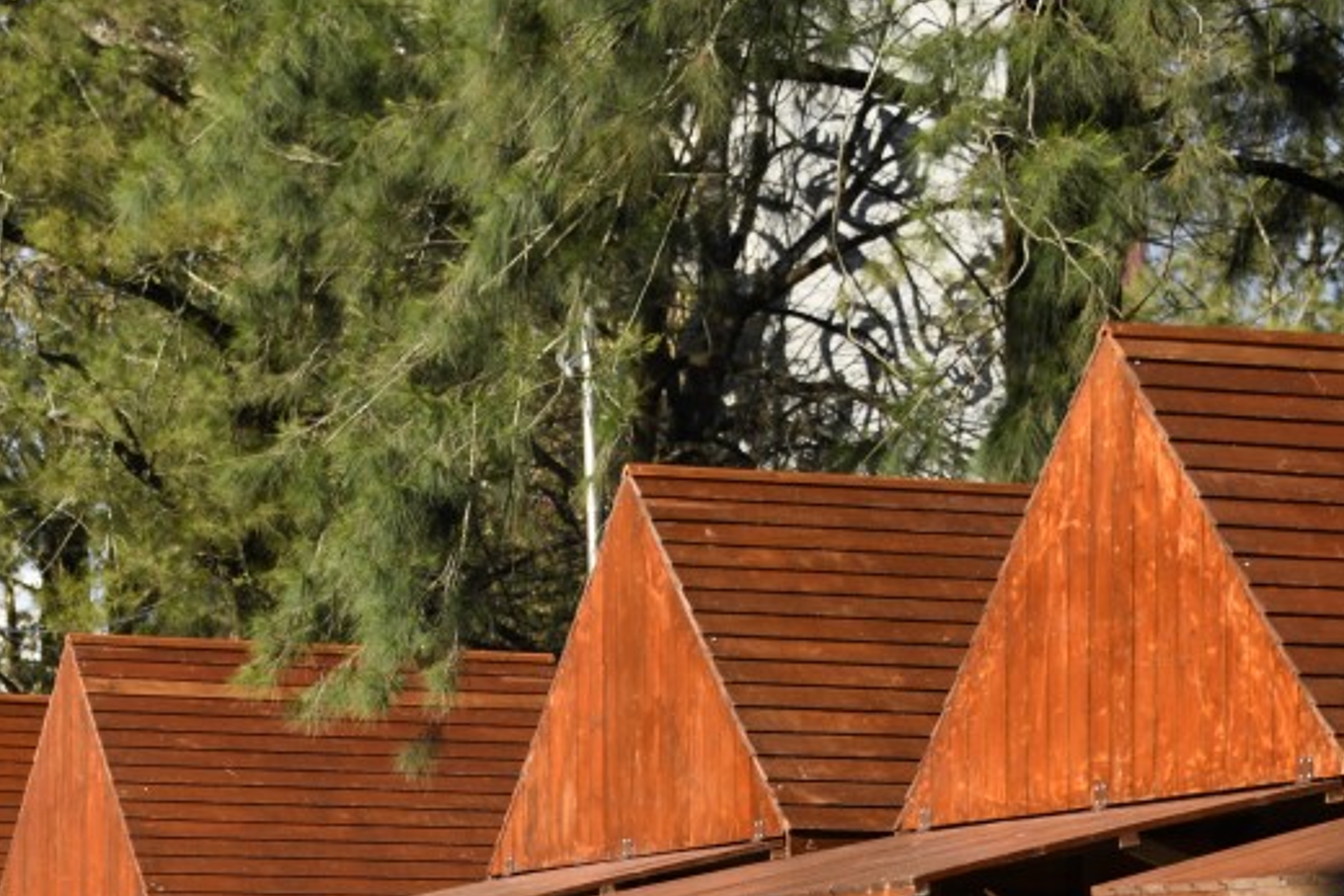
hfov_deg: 16.3
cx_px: 393
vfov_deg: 10.8
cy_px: 1008
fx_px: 4668
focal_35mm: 125
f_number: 4.5
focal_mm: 50
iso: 320
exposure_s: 1/1250
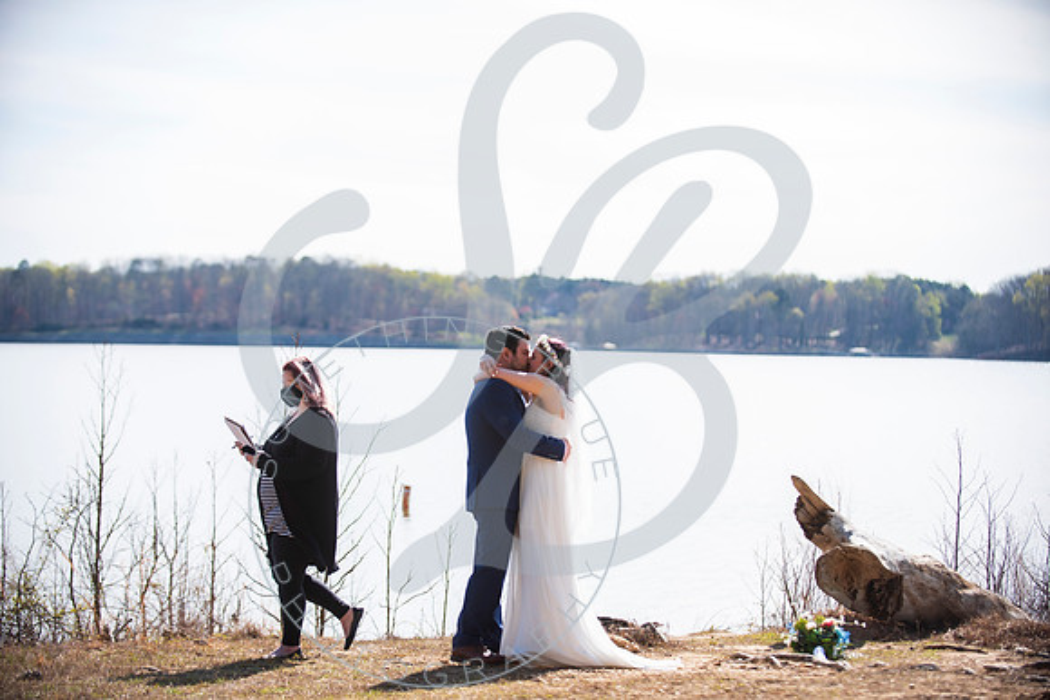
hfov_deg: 21.5
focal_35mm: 95
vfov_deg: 14.4
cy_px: 350
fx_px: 2771
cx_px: 525
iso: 100
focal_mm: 95
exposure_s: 1/800
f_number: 2.8
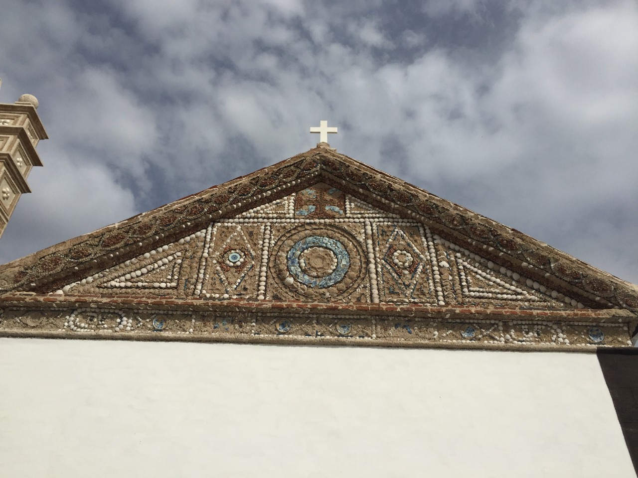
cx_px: 319
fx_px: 534
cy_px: 239
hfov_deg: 61.7
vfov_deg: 48.2
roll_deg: -2.2
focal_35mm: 29
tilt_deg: +38.0
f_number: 2.2
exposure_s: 1/6623
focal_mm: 4.15
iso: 32
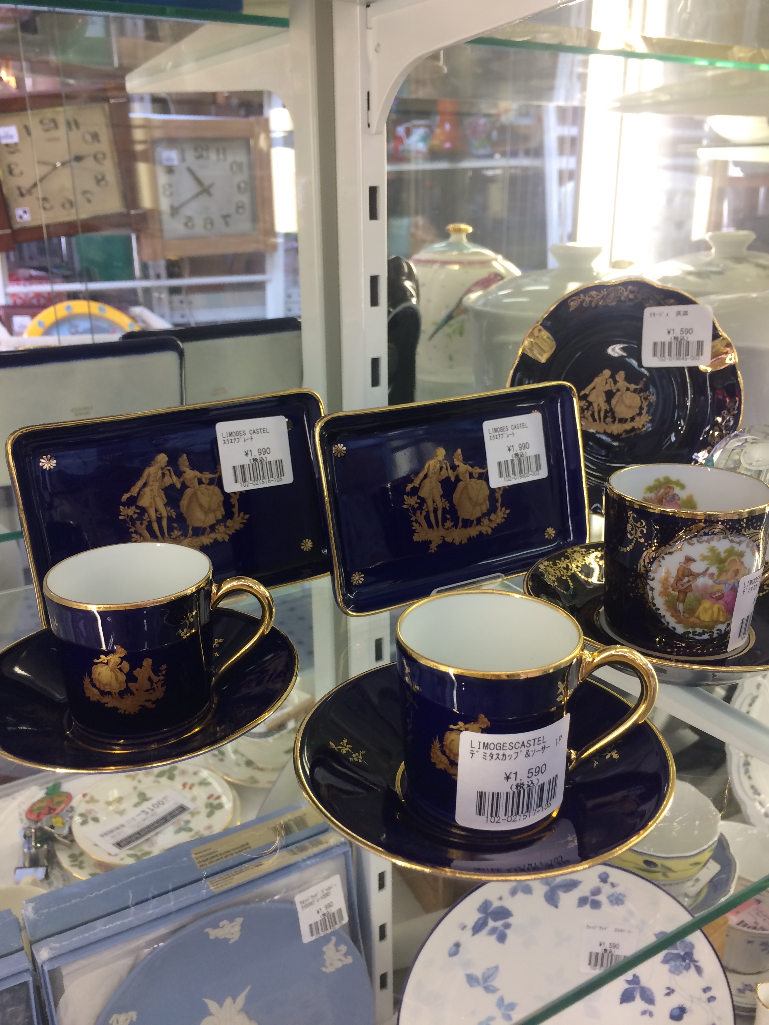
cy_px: 512
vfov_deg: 61.7
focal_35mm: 29
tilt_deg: -20.7
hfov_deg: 48.2
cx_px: 384
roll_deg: -0.3
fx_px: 859
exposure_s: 1/33
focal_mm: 4.15
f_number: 2.2
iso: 40
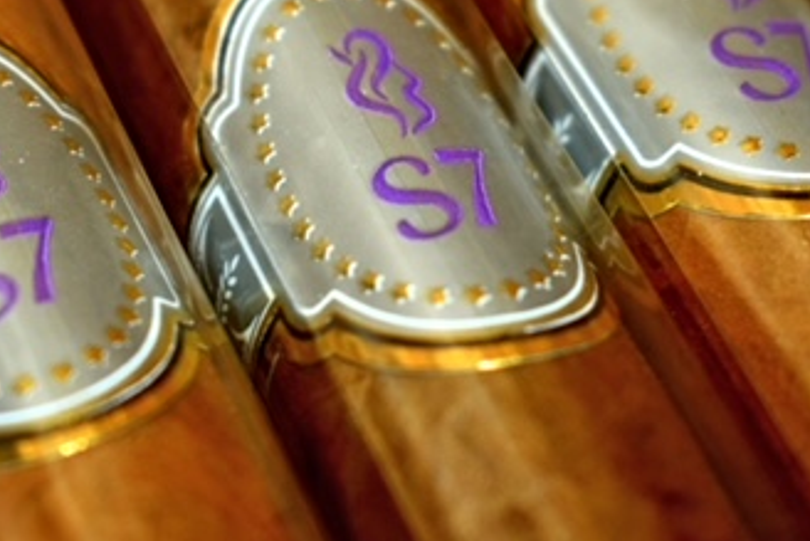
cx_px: 385
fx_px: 2769
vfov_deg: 11.1
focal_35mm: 123
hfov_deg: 16.6
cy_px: 121
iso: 160
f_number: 5
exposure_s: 1/60
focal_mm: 42
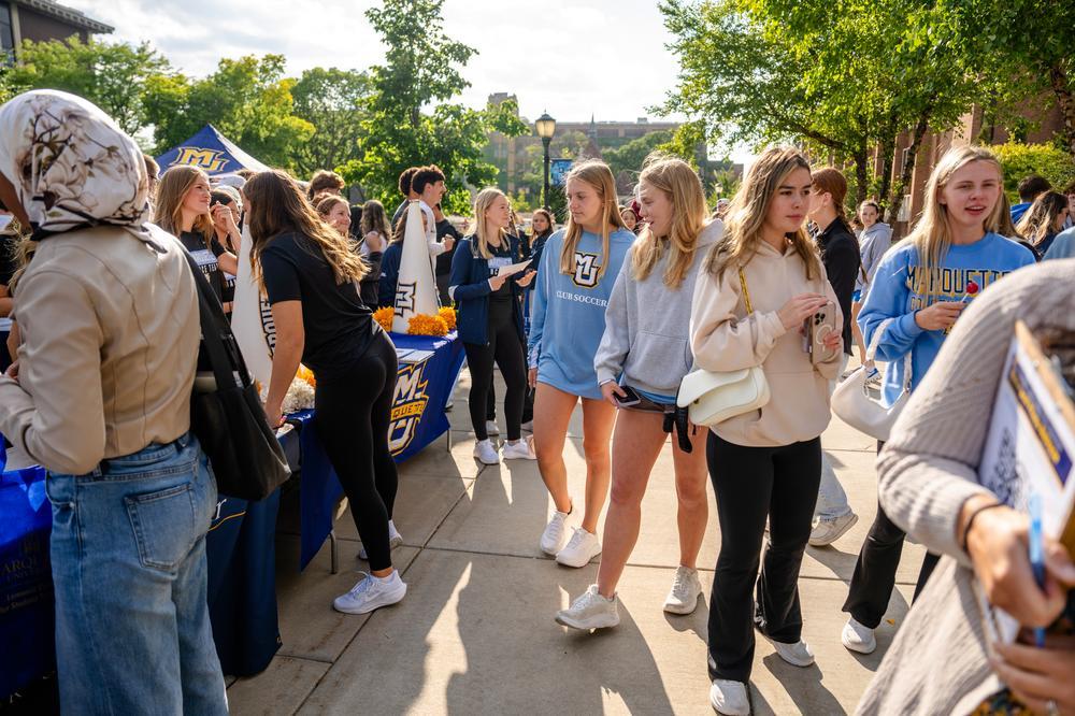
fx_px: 716
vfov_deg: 53.1
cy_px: 358
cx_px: 538
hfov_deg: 73.8
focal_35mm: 24
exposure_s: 1/800
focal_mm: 24
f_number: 2.8
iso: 100
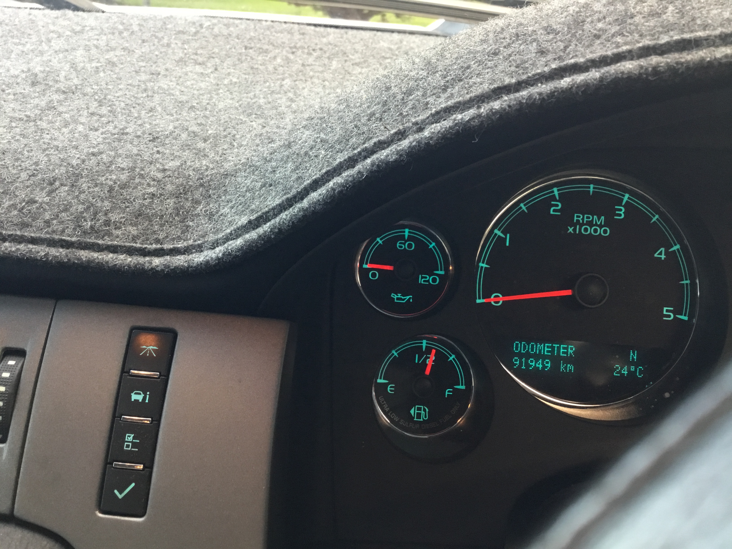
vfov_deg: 45.4
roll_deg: -0.3
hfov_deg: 58.4
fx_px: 656
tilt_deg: -23.7
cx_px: 366
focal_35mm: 31
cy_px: 274
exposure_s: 1/33
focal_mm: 3.3
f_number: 2.4
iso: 160
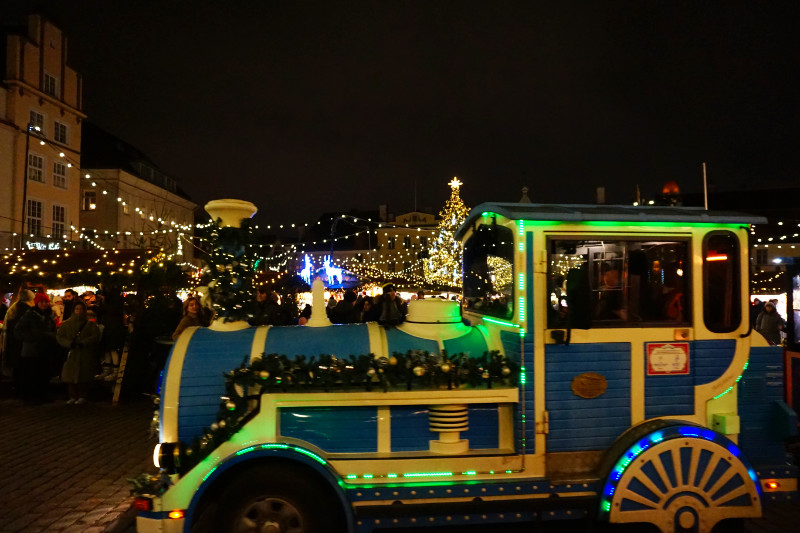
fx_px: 533
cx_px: 400
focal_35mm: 24
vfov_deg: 53.1
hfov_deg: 73.8
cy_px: 266
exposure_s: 1/60
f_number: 4
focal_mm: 16
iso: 3200
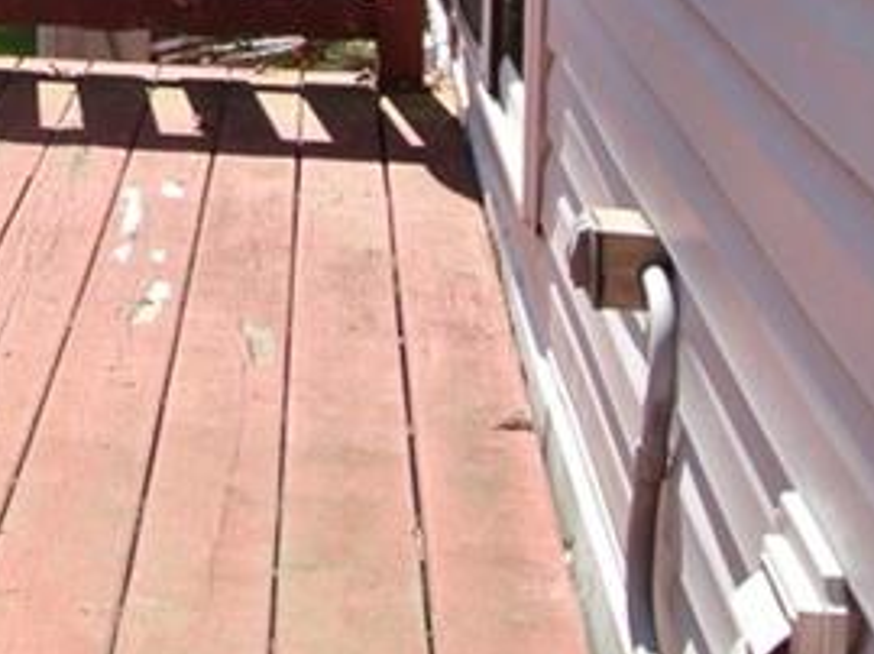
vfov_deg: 13.1
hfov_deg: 16.3
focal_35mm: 106
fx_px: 2674
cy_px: -353
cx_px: -589
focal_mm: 11
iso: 100
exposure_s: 1/500
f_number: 4.5
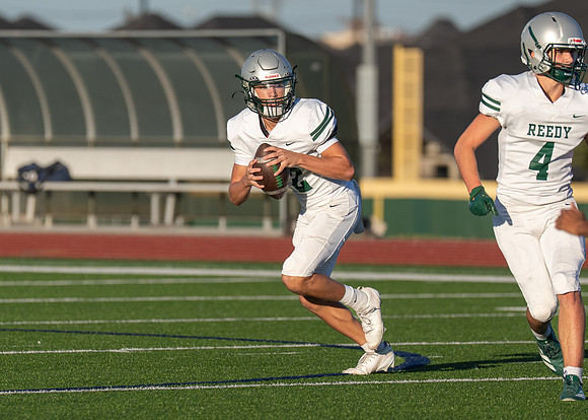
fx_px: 8845
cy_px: 220
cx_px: 256
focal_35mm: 530
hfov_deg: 3.8
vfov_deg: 2.7
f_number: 2.8
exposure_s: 1/3200
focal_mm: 200
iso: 160
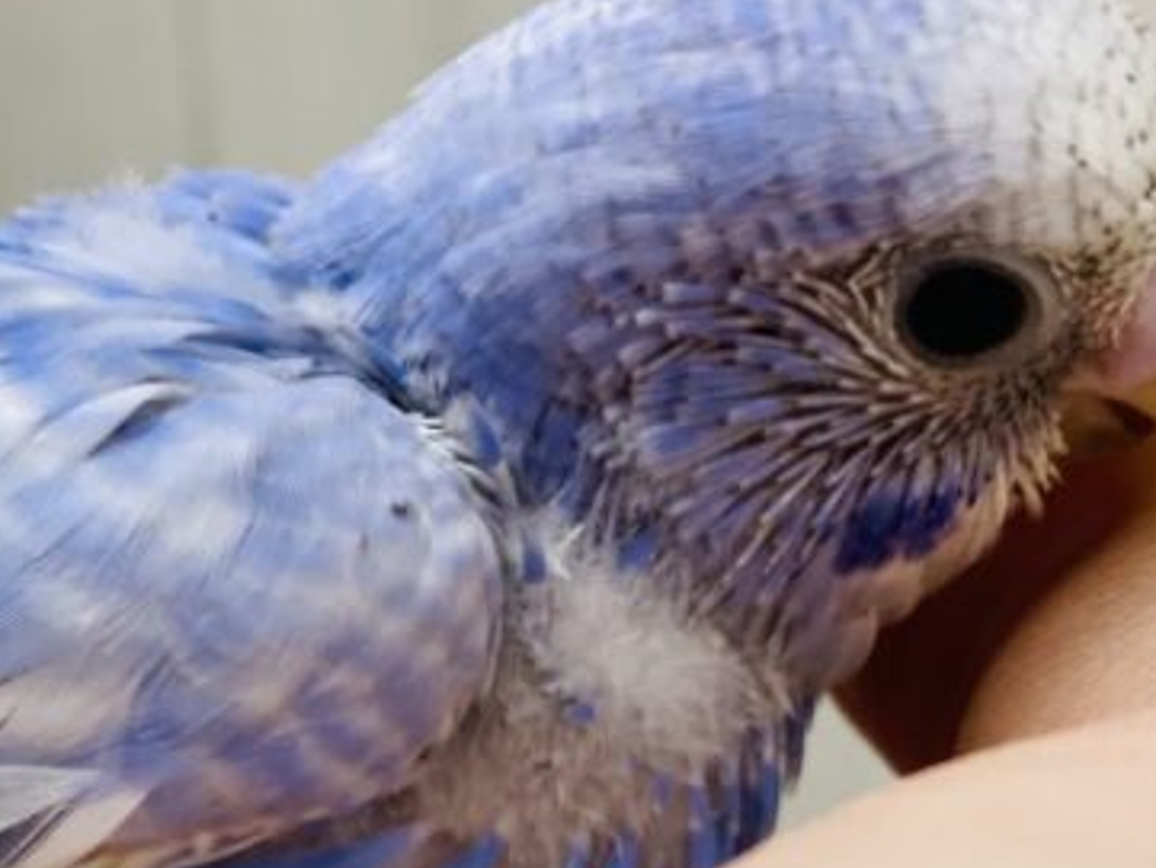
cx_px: 176
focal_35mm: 83
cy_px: 561
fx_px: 2773
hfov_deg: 23.1
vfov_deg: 17.8
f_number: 1.8
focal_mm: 4.25
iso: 100
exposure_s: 1/100
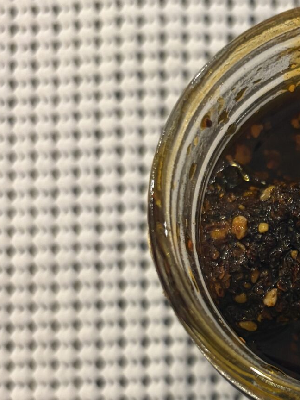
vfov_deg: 25.0
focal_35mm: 77
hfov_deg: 17.8
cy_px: 311
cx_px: 401
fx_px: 890
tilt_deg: -83.8
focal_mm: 5.96
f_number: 1.6
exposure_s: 1/60
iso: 200
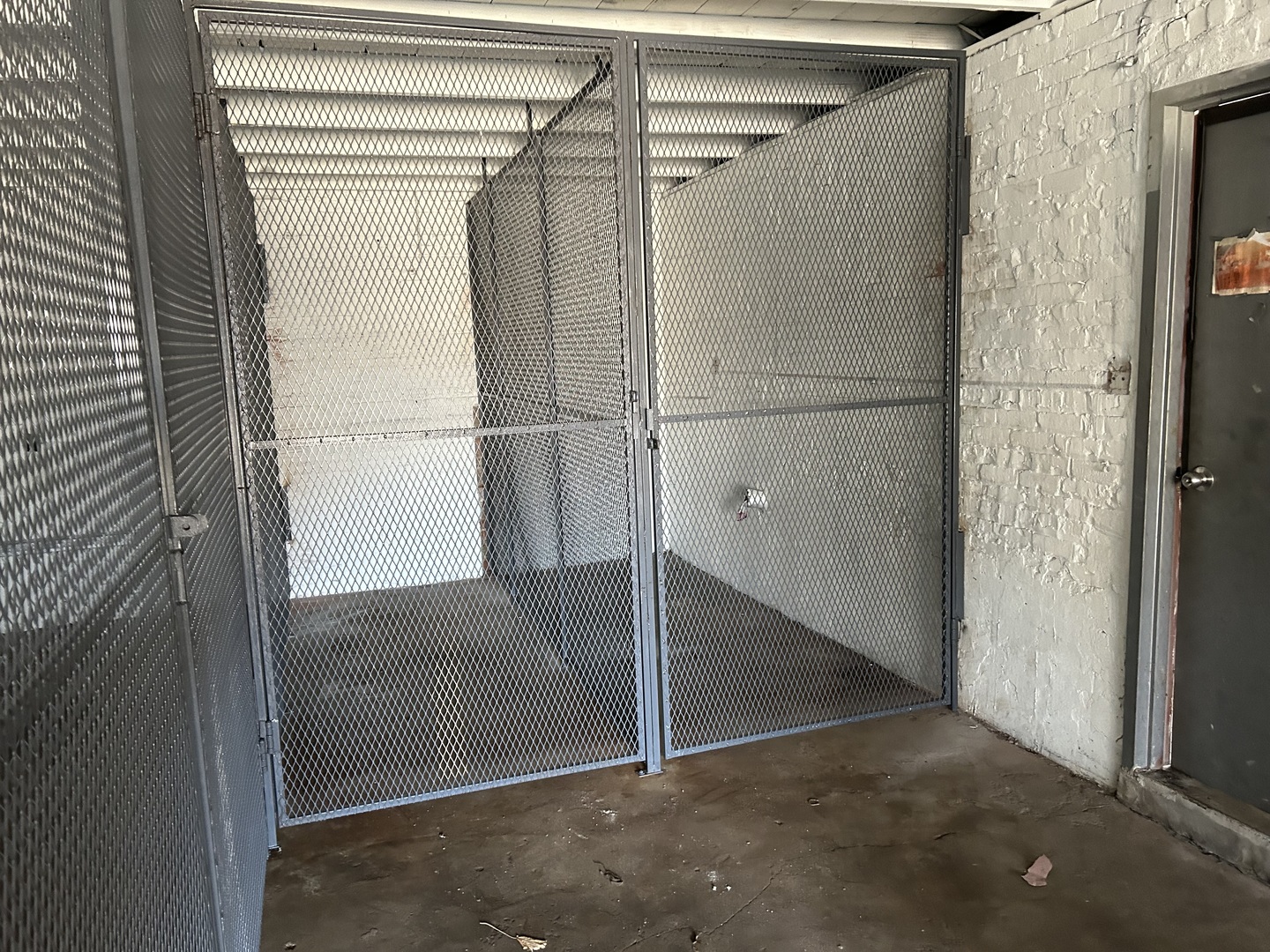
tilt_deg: -7.0
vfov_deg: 53.1
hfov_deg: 67.3
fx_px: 954
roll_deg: +2.2
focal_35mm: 26
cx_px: 635
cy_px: 476
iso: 400
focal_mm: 5.7
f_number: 1.5
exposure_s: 1/60
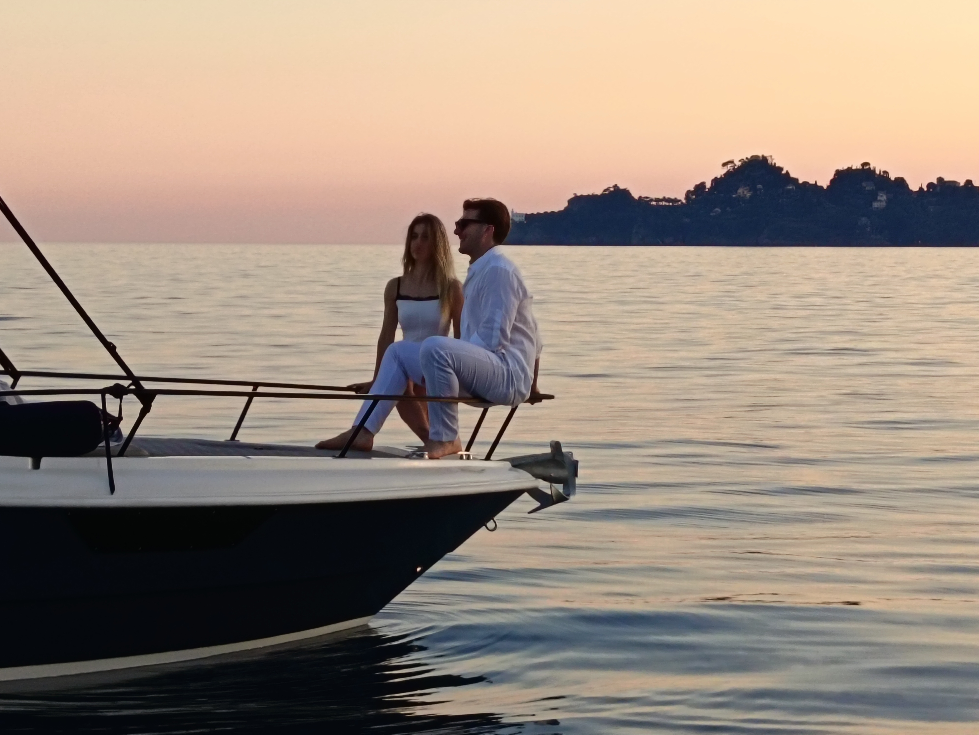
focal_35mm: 123
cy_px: 368
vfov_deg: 12.0
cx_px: 490
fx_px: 3479
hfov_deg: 16.0
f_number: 1.75
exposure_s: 1/100
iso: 121
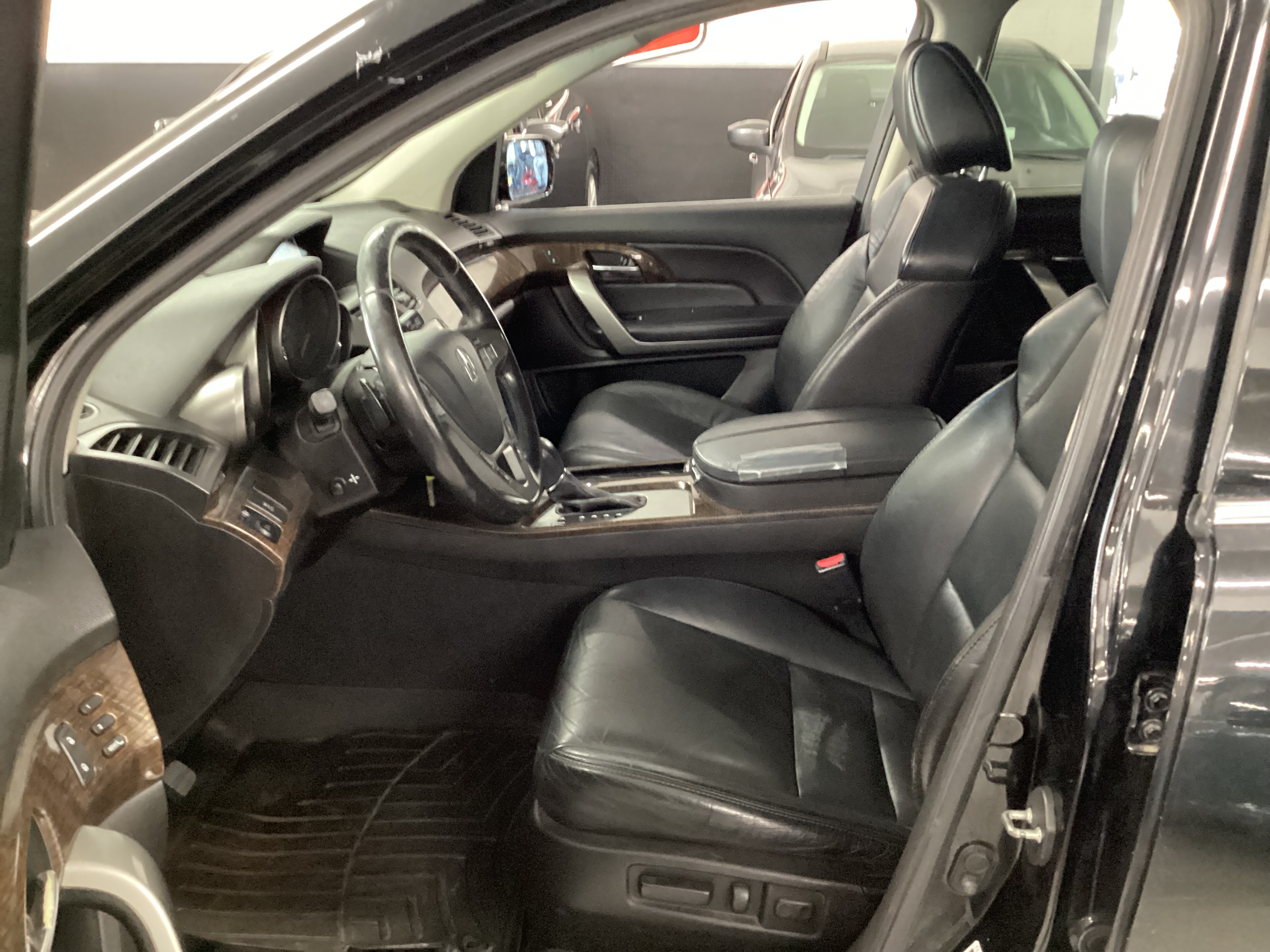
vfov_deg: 45.4
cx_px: 635
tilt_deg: -22.6
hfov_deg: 58.4
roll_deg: -0.1
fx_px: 1137
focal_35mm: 31
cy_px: 476
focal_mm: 3.3
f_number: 2.4
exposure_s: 1/20
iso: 640
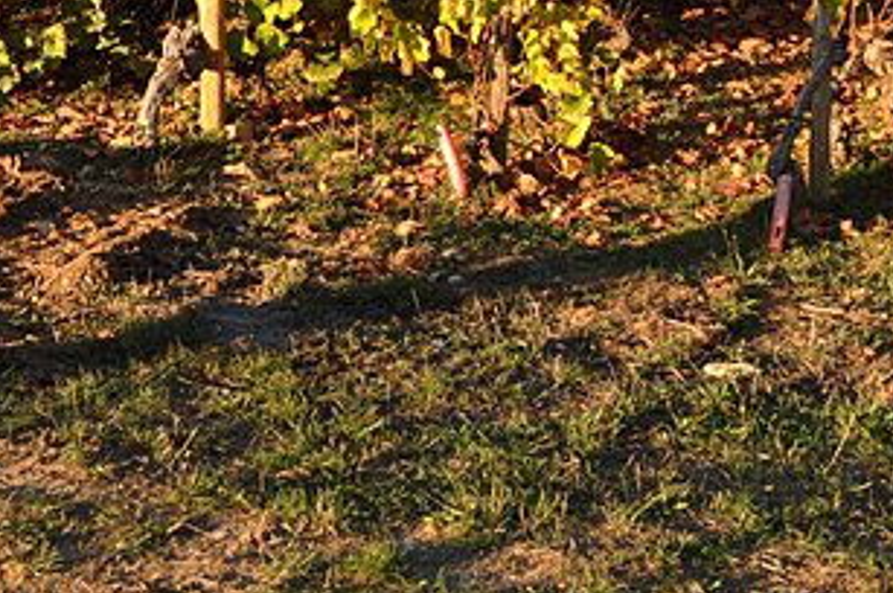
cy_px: -363
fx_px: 2181
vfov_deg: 14.2
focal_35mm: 88
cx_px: 649
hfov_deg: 23.0
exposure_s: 1/125
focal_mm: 18
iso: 200
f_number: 8
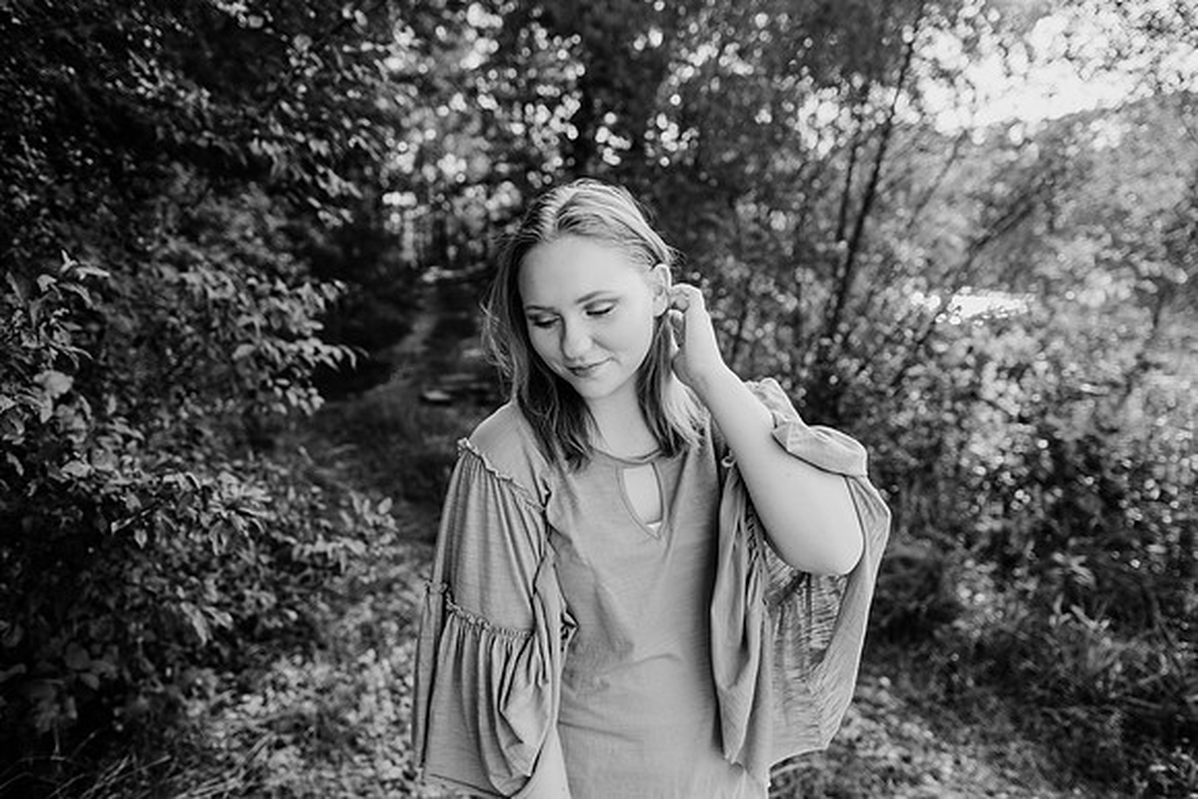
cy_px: 400
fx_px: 799
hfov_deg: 73.7
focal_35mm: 24
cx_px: 599
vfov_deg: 53.2
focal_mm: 24
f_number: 2.8
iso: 250
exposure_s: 1/800
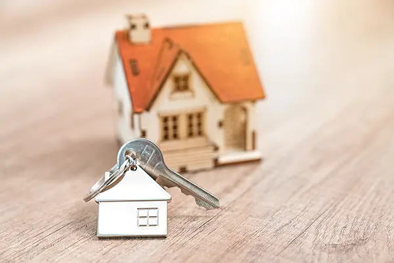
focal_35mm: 70
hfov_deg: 28.8
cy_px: 132
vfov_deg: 19.5
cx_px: 197
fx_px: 766
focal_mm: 70
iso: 320
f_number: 4.5
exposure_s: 1/80
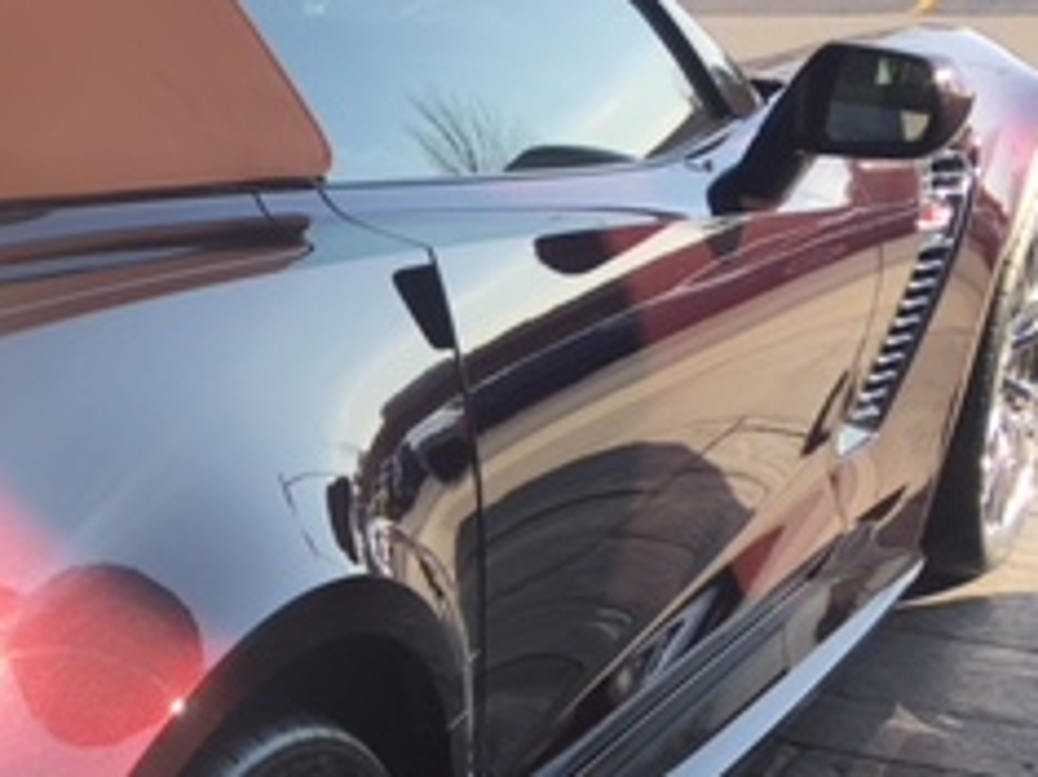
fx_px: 2368
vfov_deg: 18.2
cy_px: 768
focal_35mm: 79
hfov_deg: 22.7
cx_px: -216
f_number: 2.2
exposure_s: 1/484
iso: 25
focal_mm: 4.15
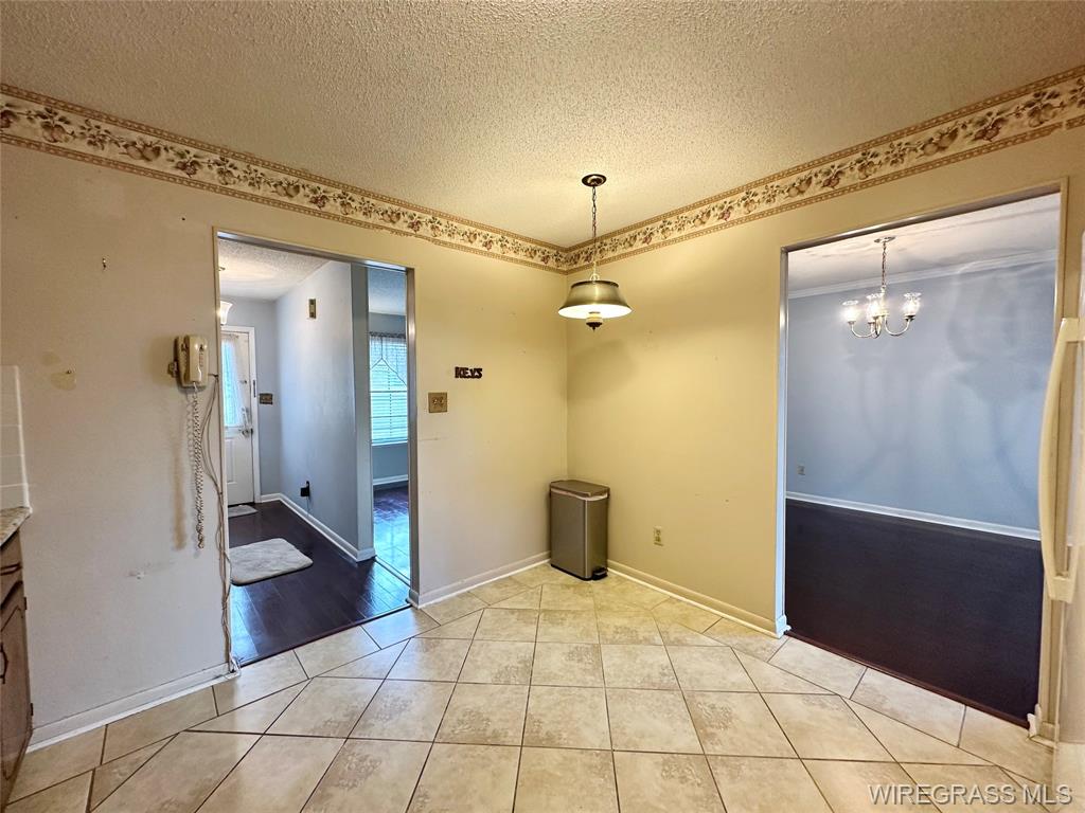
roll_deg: +0.1
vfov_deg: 85.7
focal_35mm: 14
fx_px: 439
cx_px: 542
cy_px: 406
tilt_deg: -3.3
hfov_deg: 102.1
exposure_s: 1/60
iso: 160
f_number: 2.2
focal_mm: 2.22
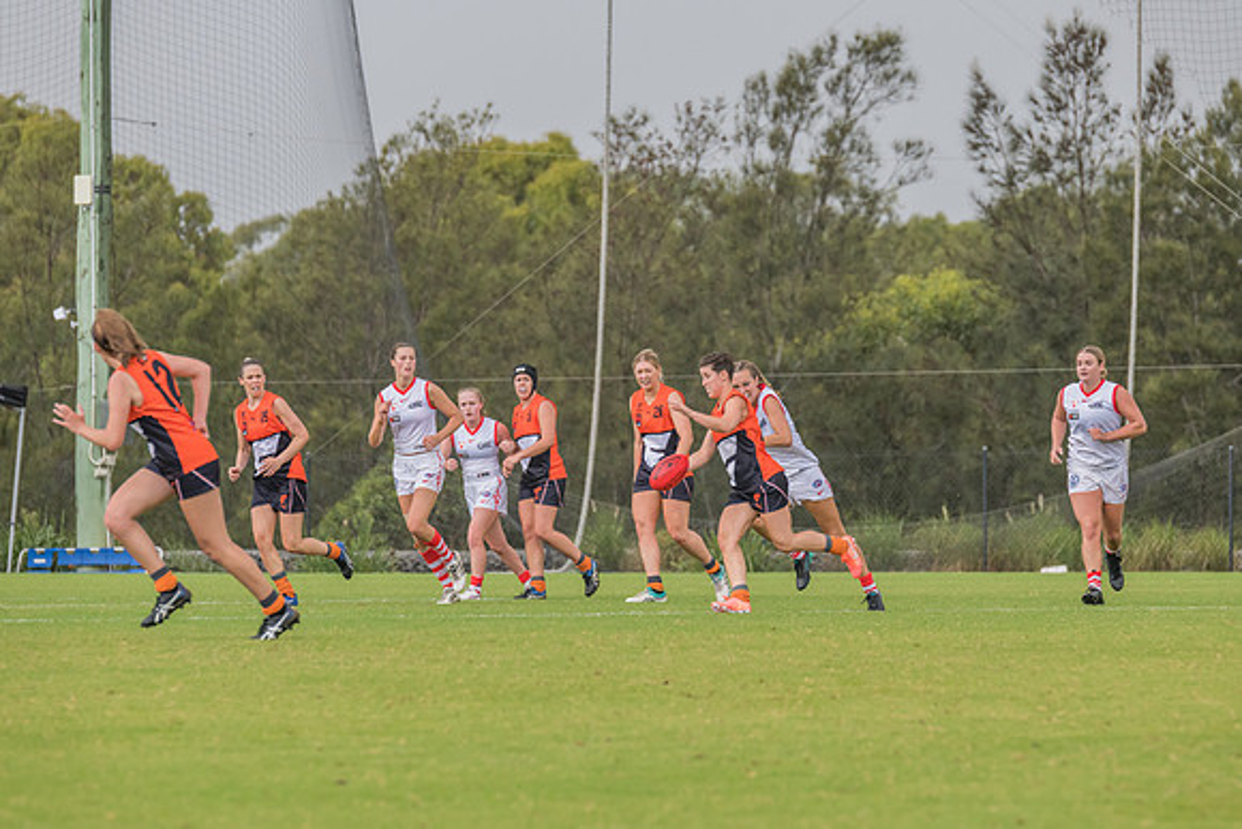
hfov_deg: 5.9
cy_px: 434
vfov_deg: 3.9
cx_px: 653
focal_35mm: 349
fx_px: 12059
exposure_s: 1/1250
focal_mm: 300
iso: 800
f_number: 6.3
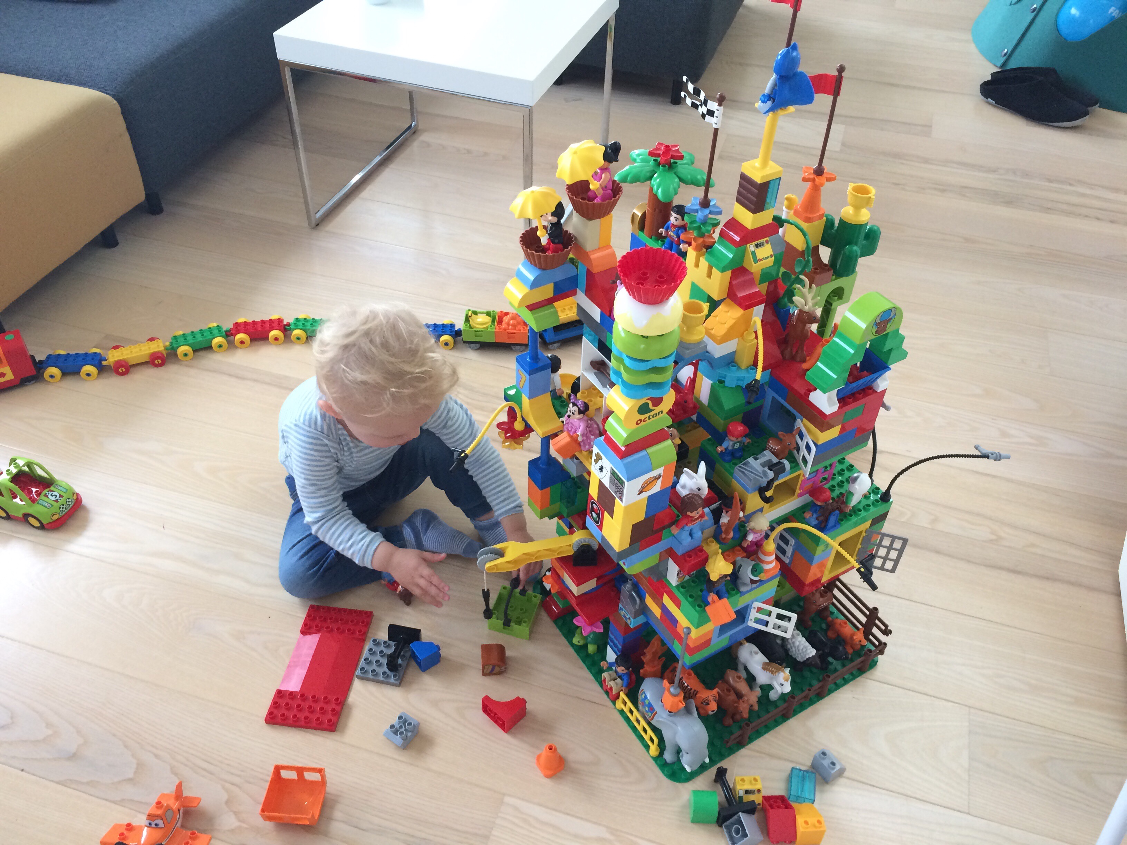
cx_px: 564
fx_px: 944
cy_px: 422
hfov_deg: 61.7
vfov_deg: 48.2
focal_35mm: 29
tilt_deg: -43.3
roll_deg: -3.9
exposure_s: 1/30
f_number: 2.2
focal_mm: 4.15
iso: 64
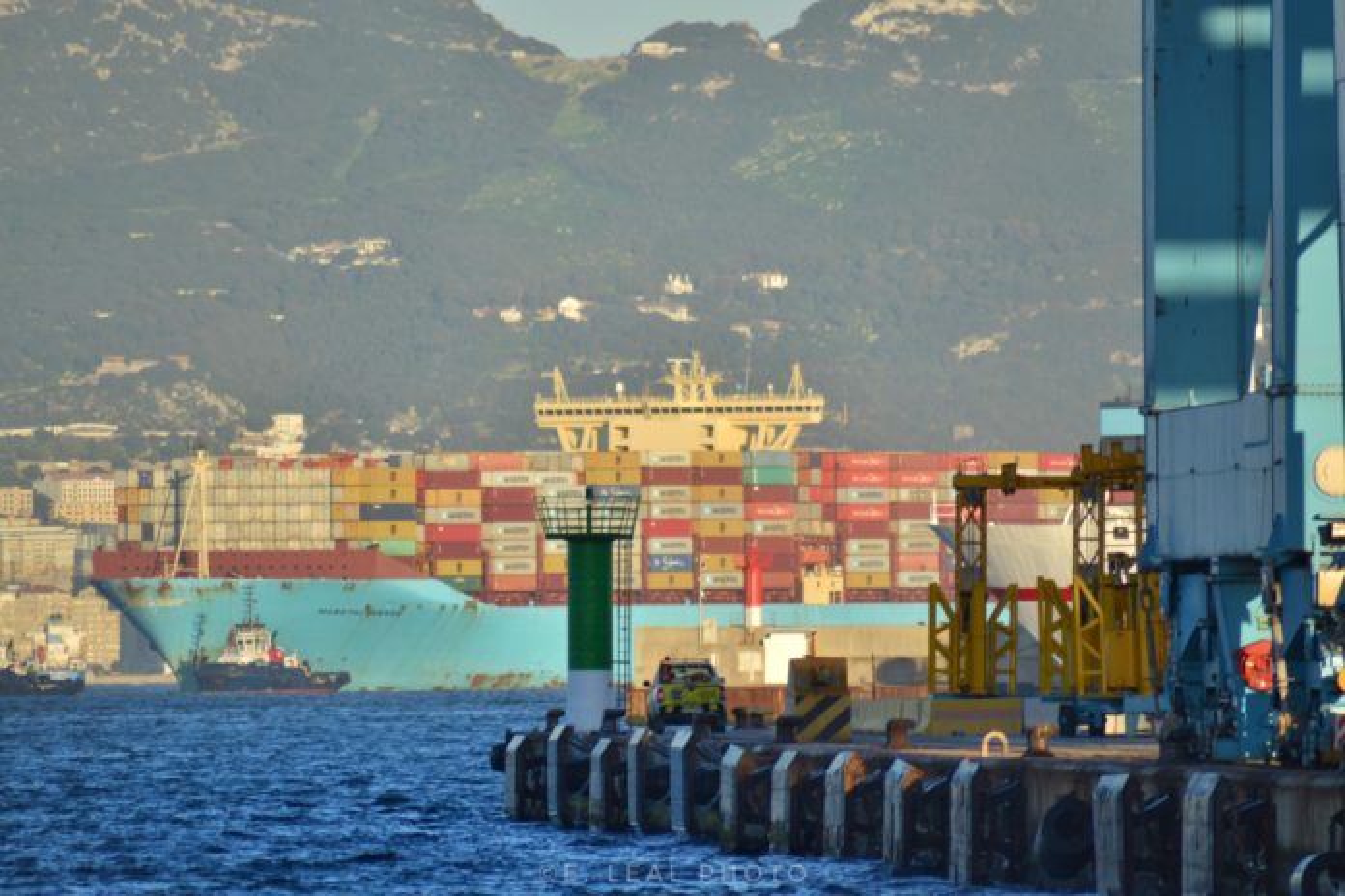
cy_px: 448
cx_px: 672
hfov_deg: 4.6
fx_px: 16811
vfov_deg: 3.1
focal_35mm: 450
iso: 100
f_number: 5.6
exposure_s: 1/400
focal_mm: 300
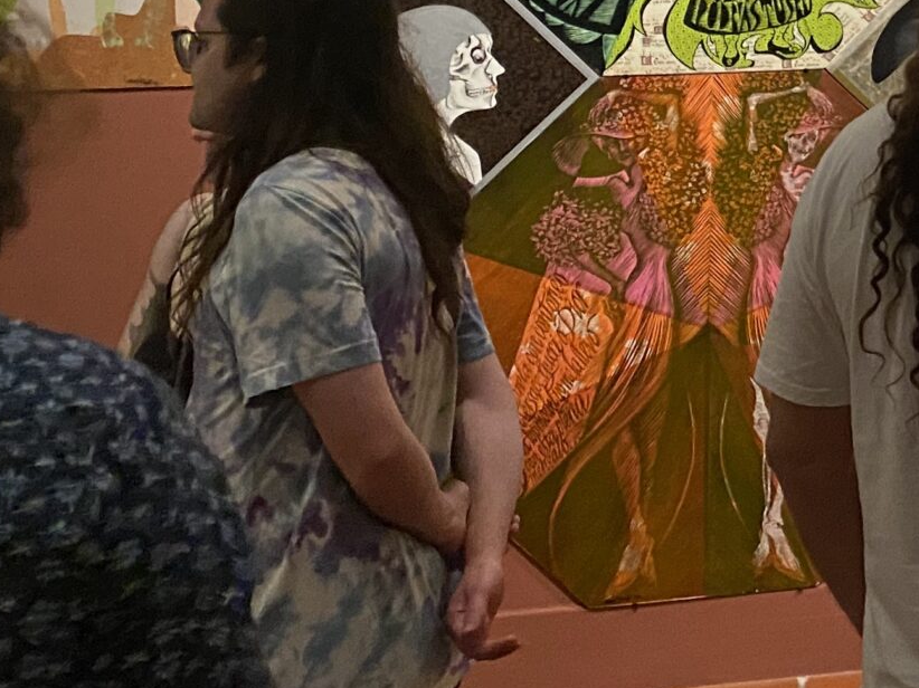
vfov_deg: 16.8
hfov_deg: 20.3
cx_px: 1422
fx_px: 2150
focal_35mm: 81
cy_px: -289
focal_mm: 4.25
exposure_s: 1/60
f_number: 1.8
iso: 250
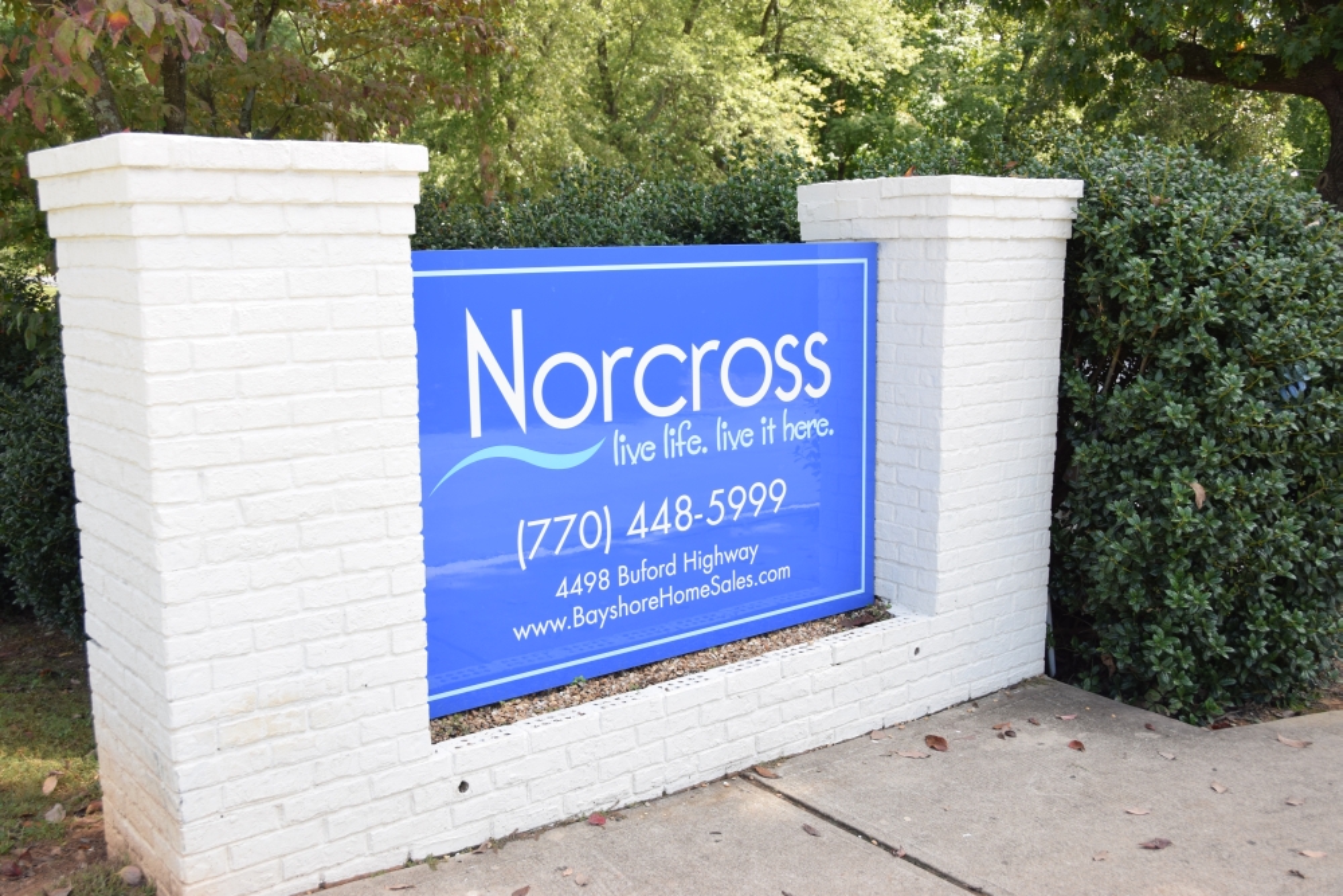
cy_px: 448
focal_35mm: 33
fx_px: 1231
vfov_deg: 40.0
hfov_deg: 57.2
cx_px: 672
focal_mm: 22
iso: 100
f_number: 5
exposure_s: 1/125
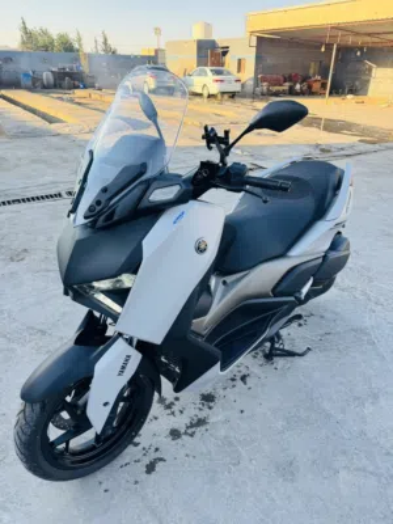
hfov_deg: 56.8
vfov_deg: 71.6
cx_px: 196
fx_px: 363
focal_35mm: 24
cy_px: 262
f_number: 1.78
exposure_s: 1/488
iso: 80
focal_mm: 6.76
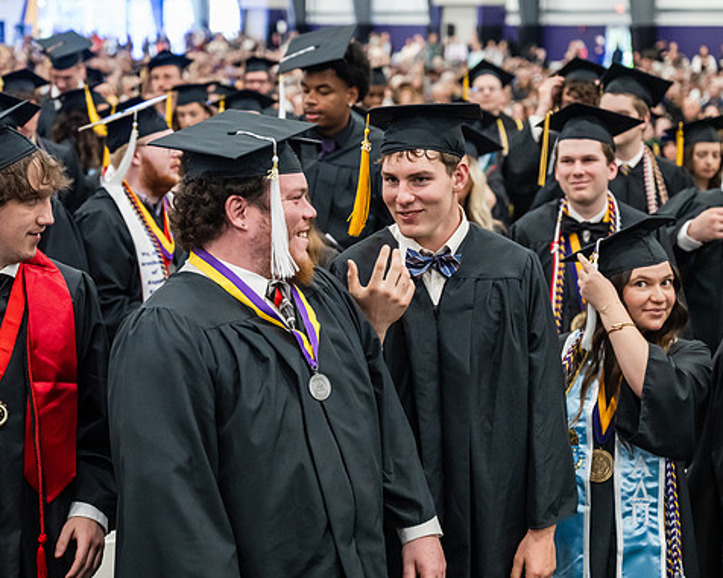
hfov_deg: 23.8
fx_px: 1712
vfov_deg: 19.2
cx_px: 340
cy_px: 291
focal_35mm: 80
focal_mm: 70
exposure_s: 1/200
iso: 4000
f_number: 3.5
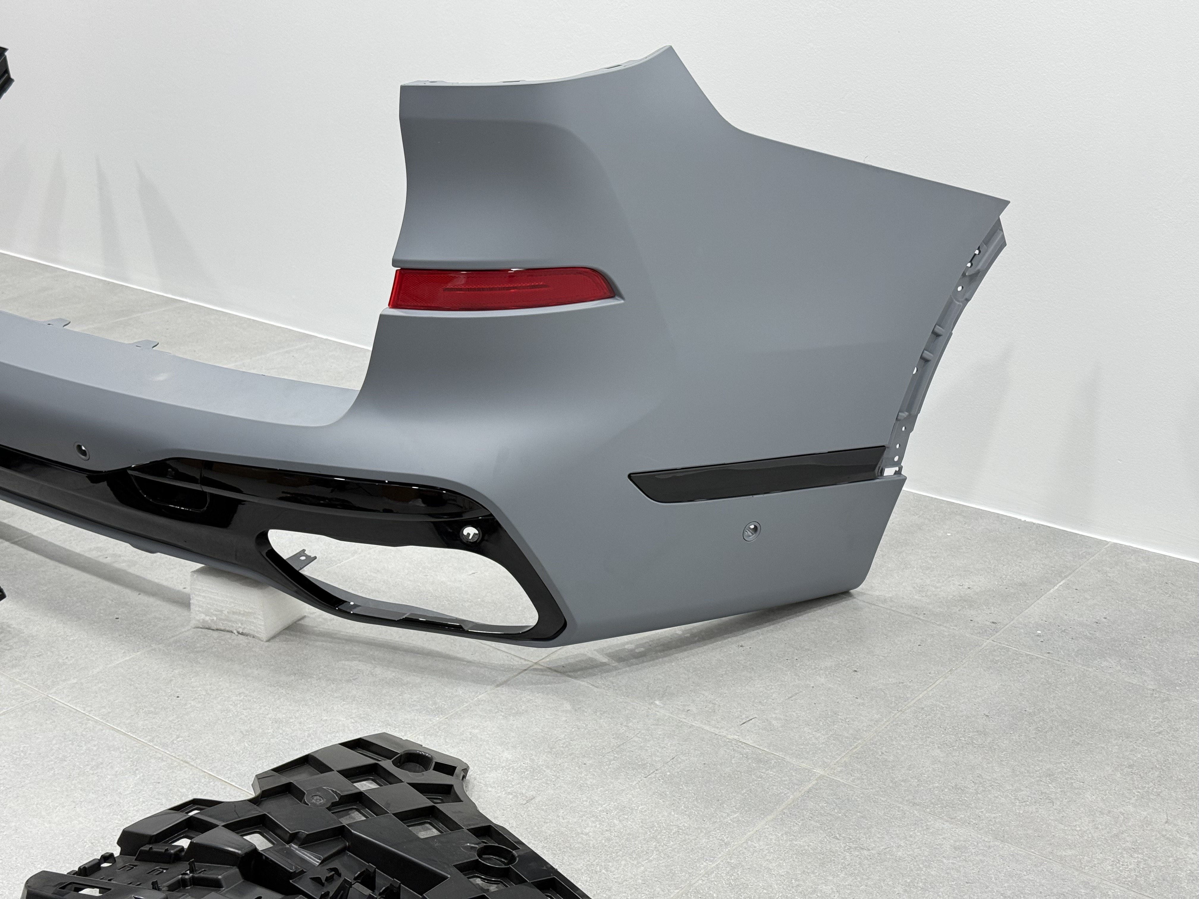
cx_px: 600
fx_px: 1663
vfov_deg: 30.3
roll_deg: +0.0
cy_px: 450
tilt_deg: -20.0
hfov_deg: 39.7
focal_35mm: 48
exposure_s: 1/100
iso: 64
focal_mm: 6.76
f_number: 1.78
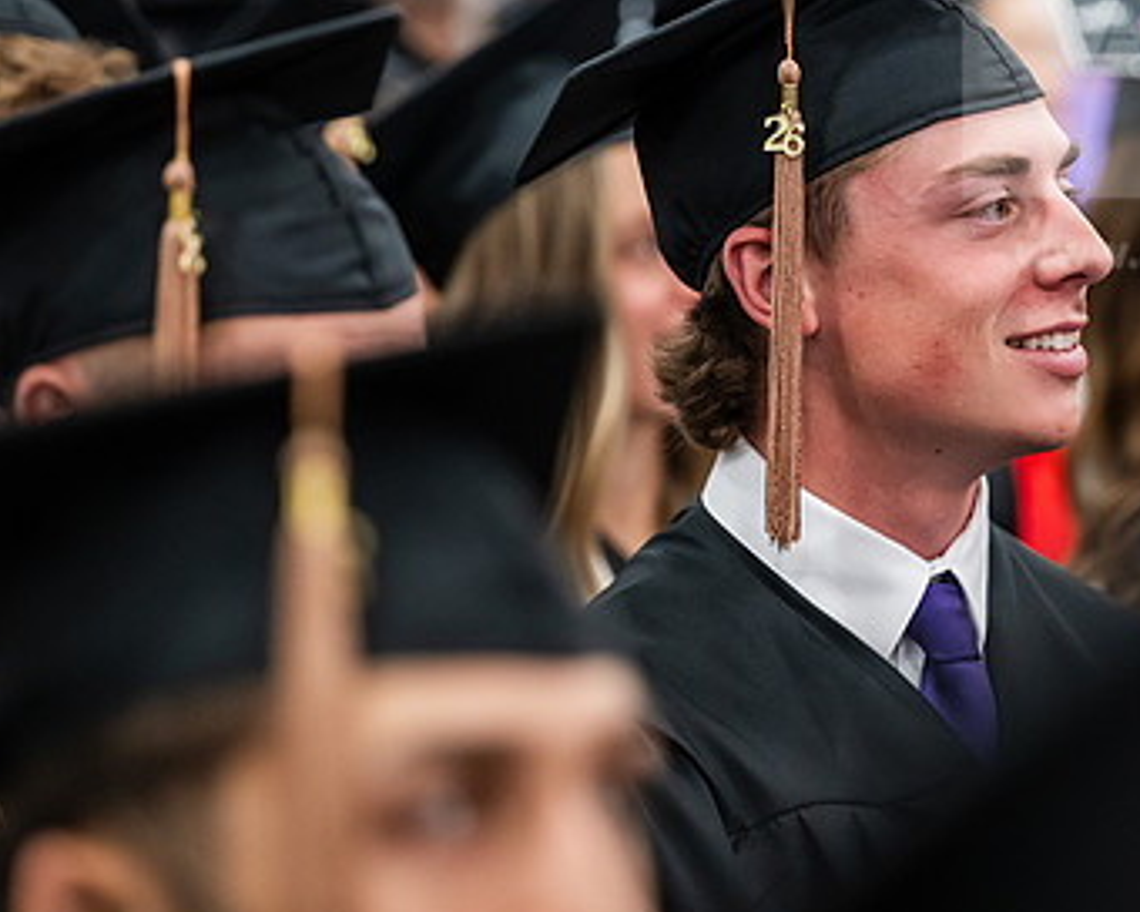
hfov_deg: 9.6
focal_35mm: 200
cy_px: 324
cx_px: 862
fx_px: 6748
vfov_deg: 7.7
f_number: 2.8
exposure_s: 1/200
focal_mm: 125
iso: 2500
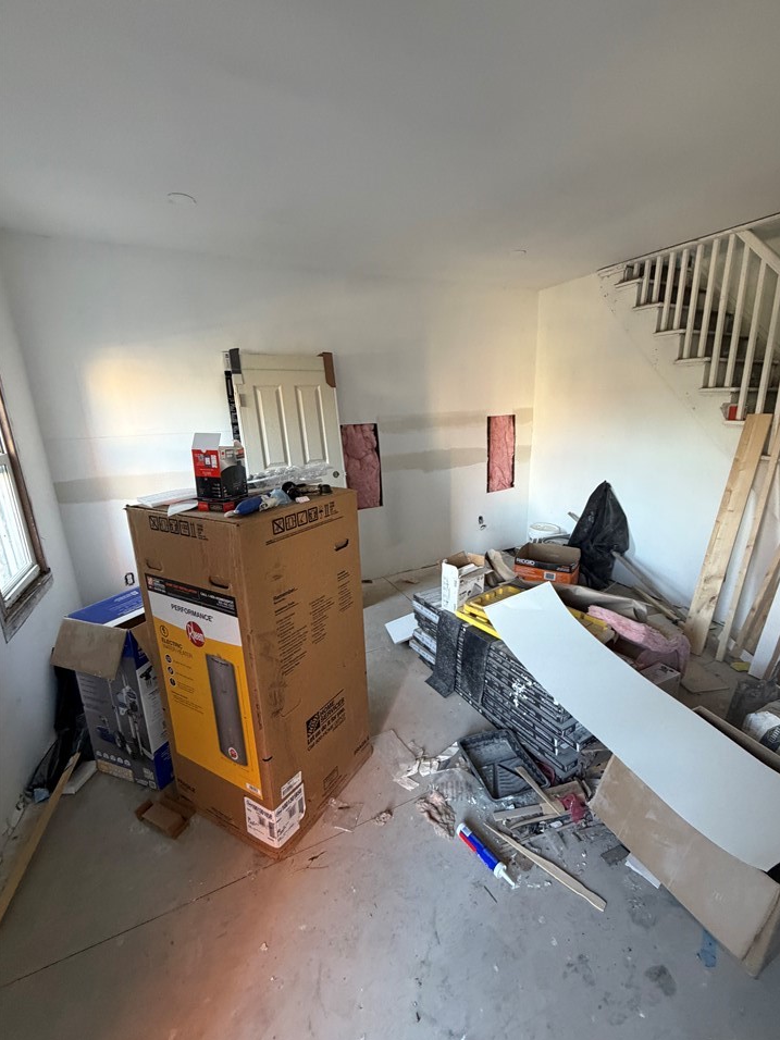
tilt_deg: -15.8
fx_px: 451
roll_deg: +3.8
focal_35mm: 15
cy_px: 522
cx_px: 416
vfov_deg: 98.2
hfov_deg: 81.6
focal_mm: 2.22
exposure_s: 1/68
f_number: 2.2
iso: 320
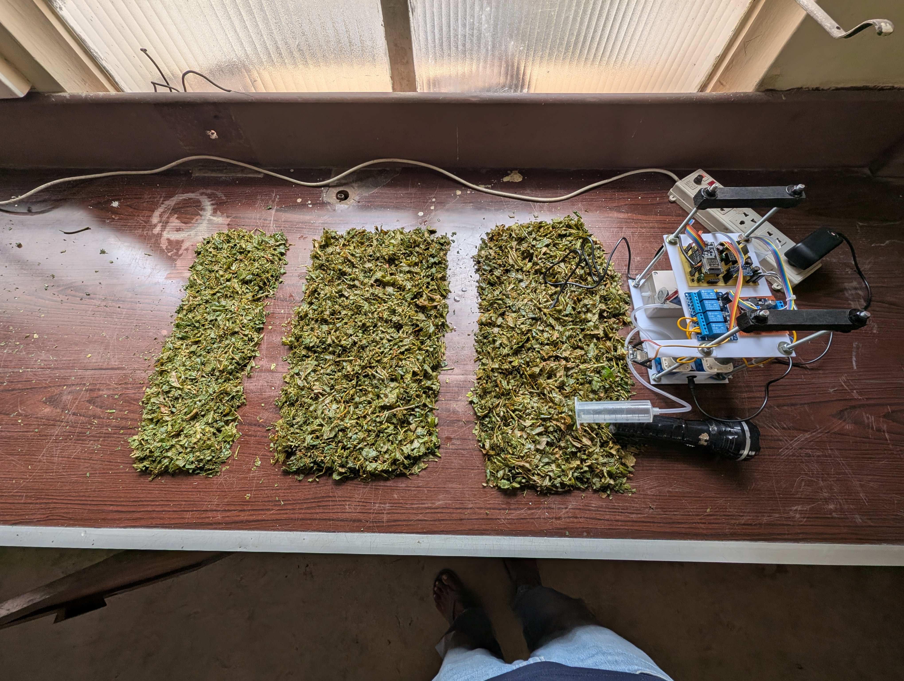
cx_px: 452
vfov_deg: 90.1
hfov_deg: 106.1
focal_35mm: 13
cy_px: 340
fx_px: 340
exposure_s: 1/127
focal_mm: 1.95
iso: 29
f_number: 2.2
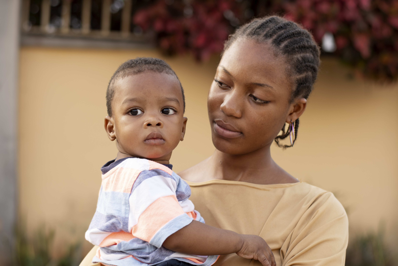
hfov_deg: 27.0
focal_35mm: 75
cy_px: 133
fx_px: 829
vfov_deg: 18.2
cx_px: 199
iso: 160
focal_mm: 50
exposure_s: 1/200
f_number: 3.5
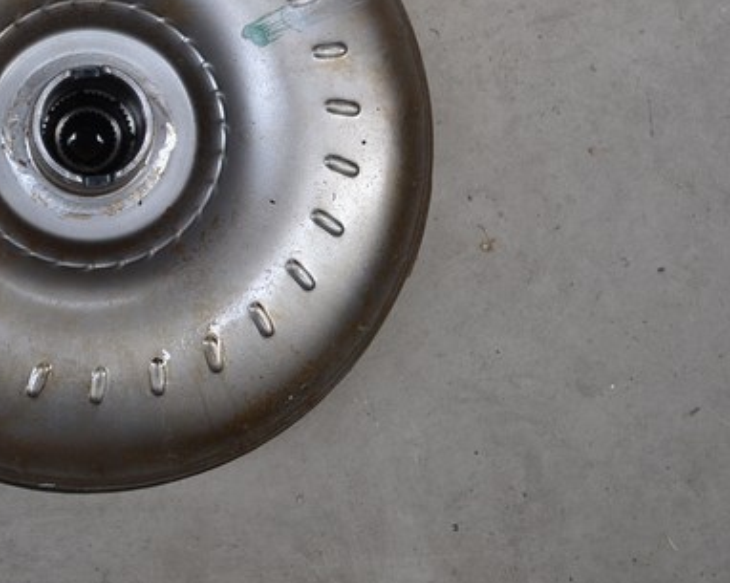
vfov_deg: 25.2
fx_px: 1274
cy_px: 97
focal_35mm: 59
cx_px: 61
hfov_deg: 30.5
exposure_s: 1/50
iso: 400
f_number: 3.8
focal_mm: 20
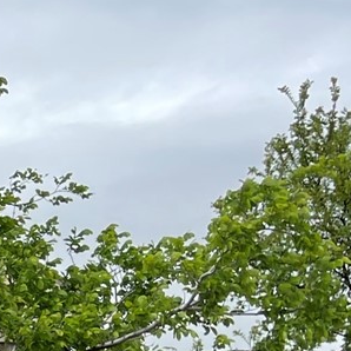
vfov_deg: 11.1
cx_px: -656
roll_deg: -0.2
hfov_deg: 9.4
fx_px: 1744
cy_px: 505
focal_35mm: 152
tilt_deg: +5.4
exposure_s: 1/953
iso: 32
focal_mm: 5.1
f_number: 1.6
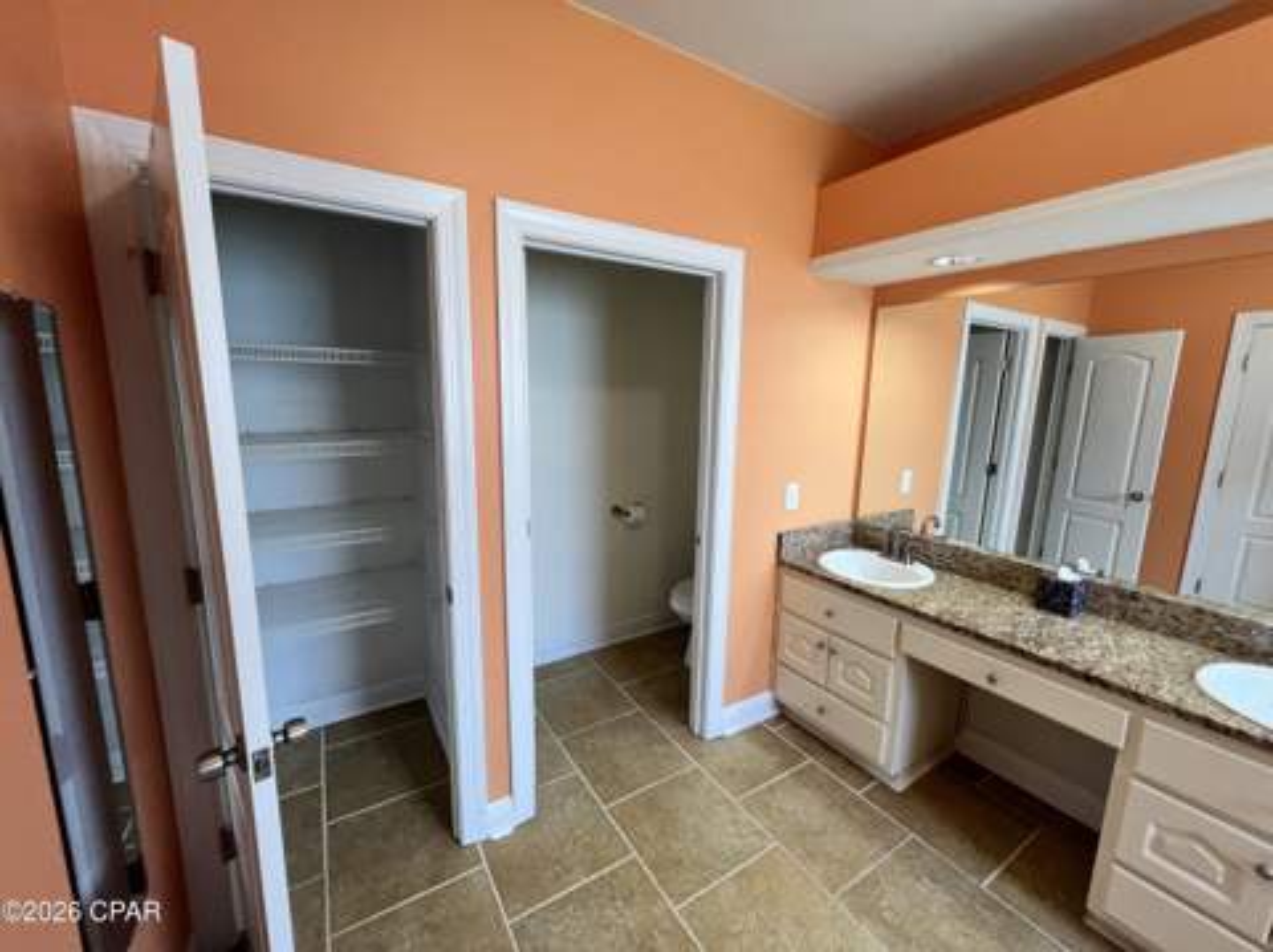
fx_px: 478
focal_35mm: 13
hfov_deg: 106.2
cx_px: 636
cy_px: 476
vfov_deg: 89.8
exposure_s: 1/120
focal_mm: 1.57
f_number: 1.8
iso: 160
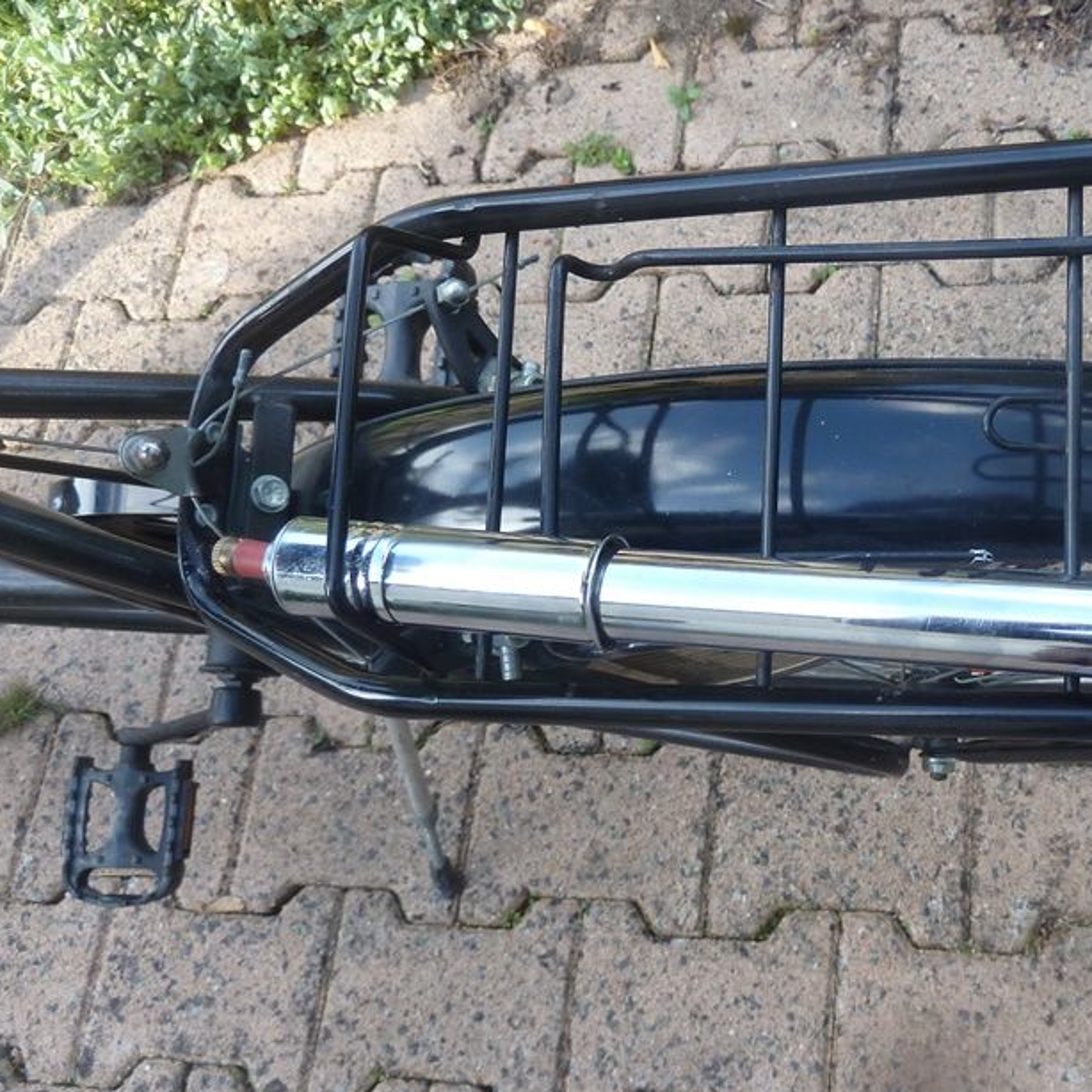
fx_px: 1285
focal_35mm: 36
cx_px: 863
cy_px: 610
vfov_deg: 46.0
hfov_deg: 44.0
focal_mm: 4.1
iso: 80
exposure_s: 1/50
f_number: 3.3
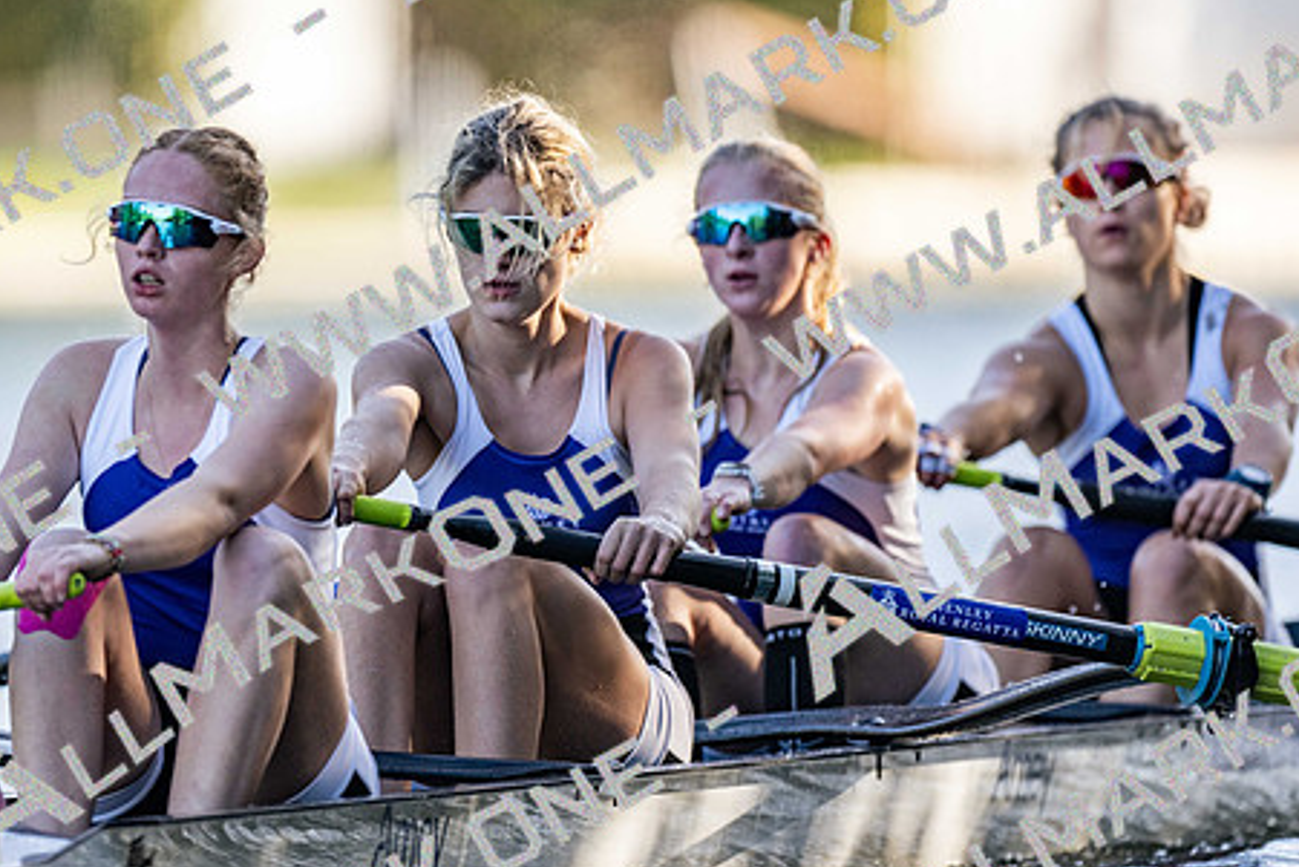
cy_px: 428
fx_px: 27864
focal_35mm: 772
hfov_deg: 2.7
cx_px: 553
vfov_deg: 1.8
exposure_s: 1/2500
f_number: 4
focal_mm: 600
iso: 640
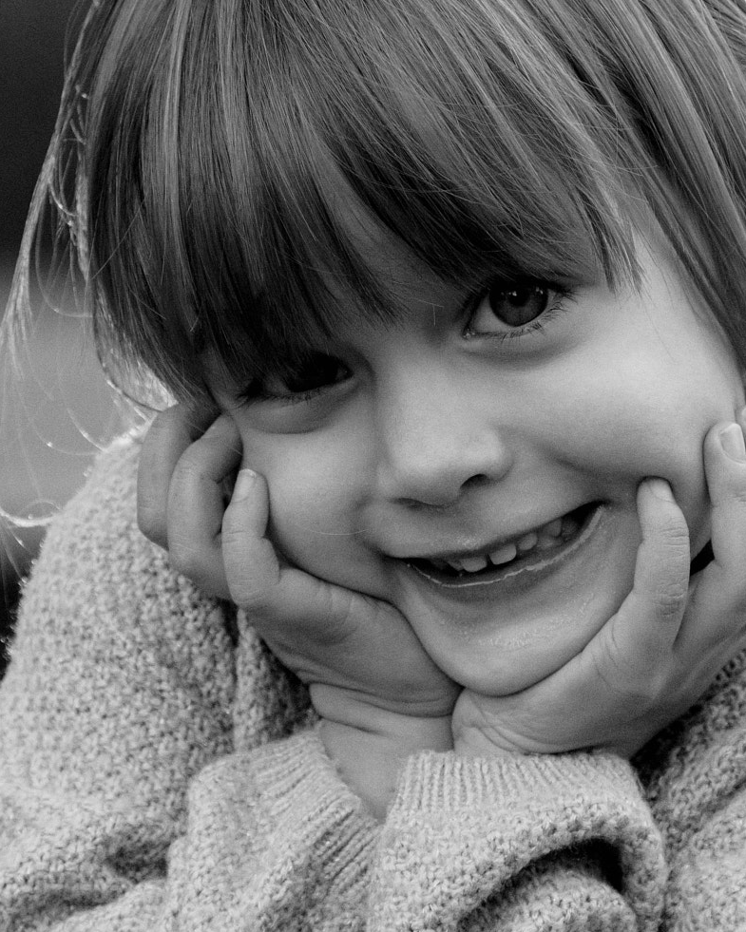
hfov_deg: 2.7
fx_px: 15811
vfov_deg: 3.4
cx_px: 510
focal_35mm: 573
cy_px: 517
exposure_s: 1/400
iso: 2000
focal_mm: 195
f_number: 5.6
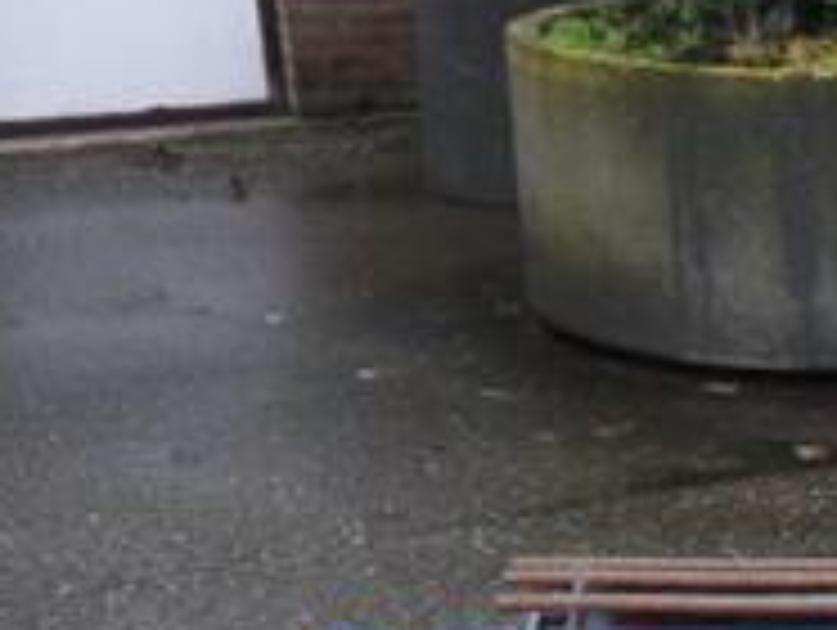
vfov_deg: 13.9
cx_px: 1238
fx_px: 2494
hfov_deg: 17.3
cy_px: 801
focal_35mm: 103
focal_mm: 15
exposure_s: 1/40
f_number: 3.5
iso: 400
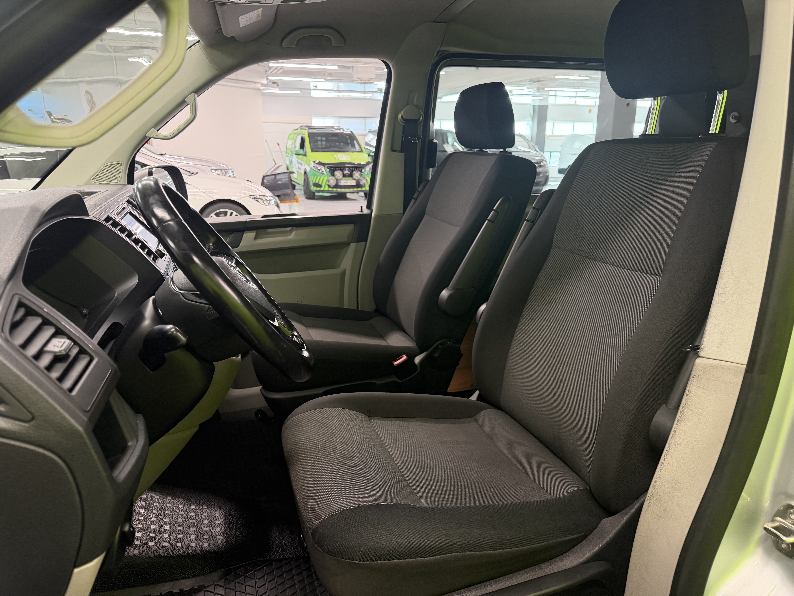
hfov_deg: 71.6
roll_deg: -0.6
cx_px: 397
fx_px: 550
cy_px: 298
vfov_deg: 56.8
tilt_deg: -15.5
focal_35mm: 24
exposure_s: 1/100
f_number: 1.78
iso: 400
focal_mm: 6.76
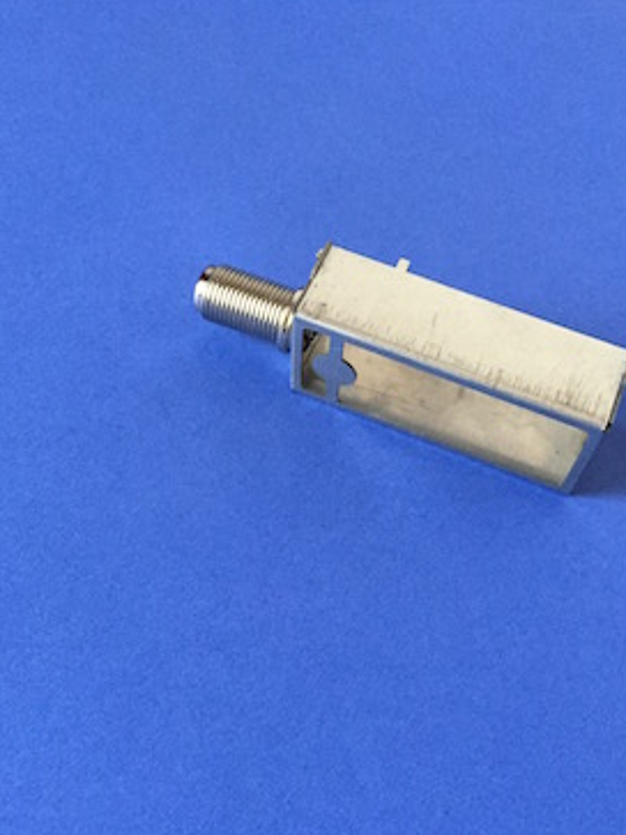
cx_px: 329
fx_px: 965
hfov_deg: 35.9
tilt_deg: -53.0
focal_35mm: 40
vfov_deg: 46.8
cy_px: 422
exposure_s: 1/30
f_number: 2.2
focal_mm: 4.15
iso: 320
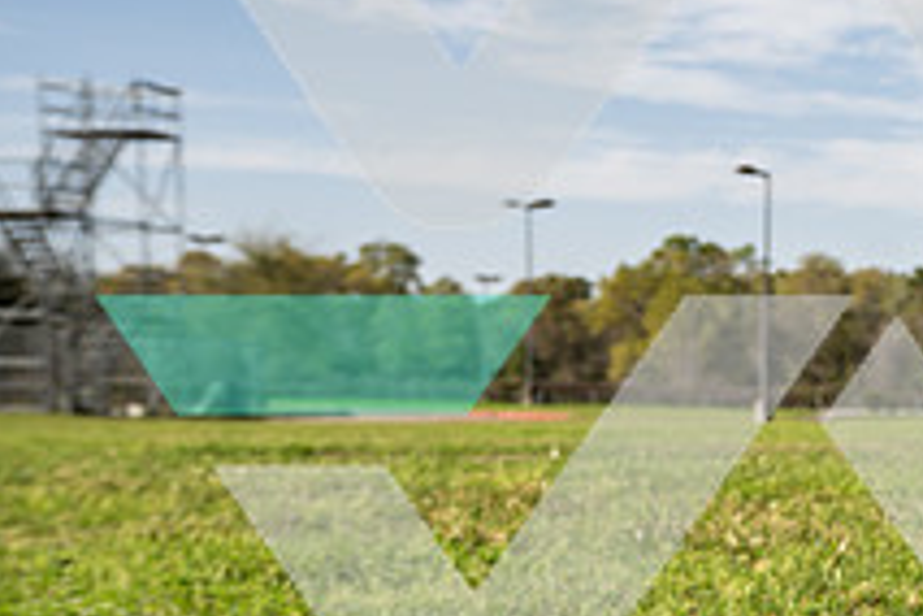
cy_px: 527
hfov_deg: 19.2
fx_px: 2512
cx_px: 1200
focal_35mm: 98
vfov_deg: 13.9
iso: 100
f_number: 5.6
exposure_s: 1/250
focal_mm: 36
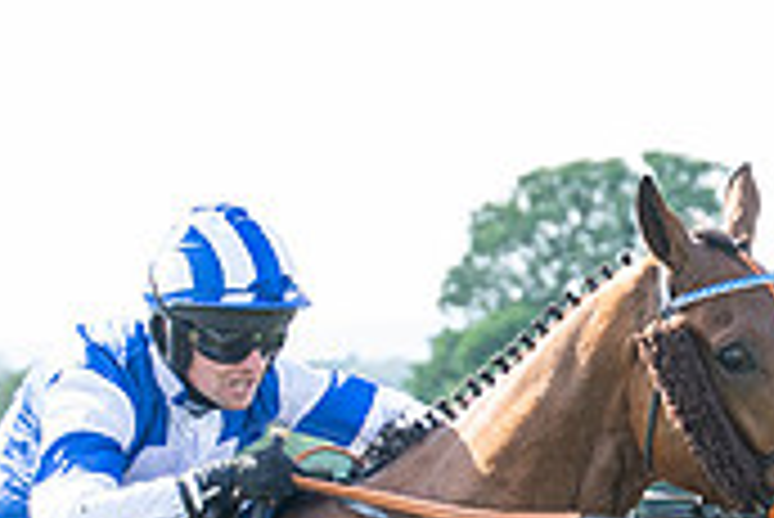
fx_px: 8930
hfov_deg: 5.0
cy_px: 841
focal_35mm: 415
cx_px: 244
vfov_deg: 3.3
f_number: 4
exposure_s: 1/800
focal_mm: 70
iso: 400
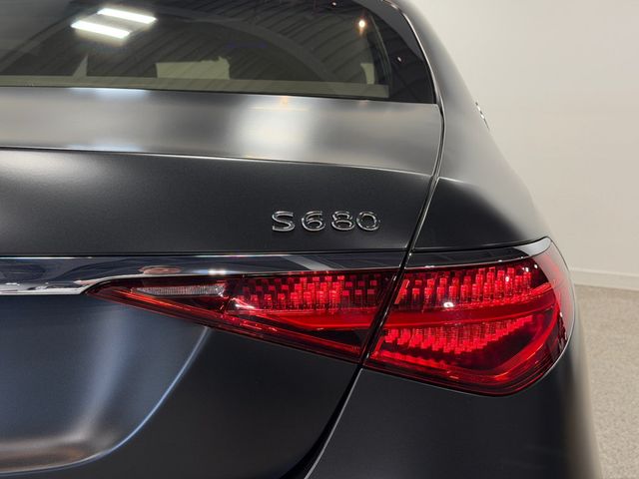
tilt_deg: -7.8
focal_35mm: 48
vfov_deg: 30.3
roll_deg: +0.0
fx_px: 886
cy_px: 240
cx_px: 320
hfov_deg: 39.7
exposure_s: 1/146
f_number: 1.78
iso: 100
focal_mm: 6.76
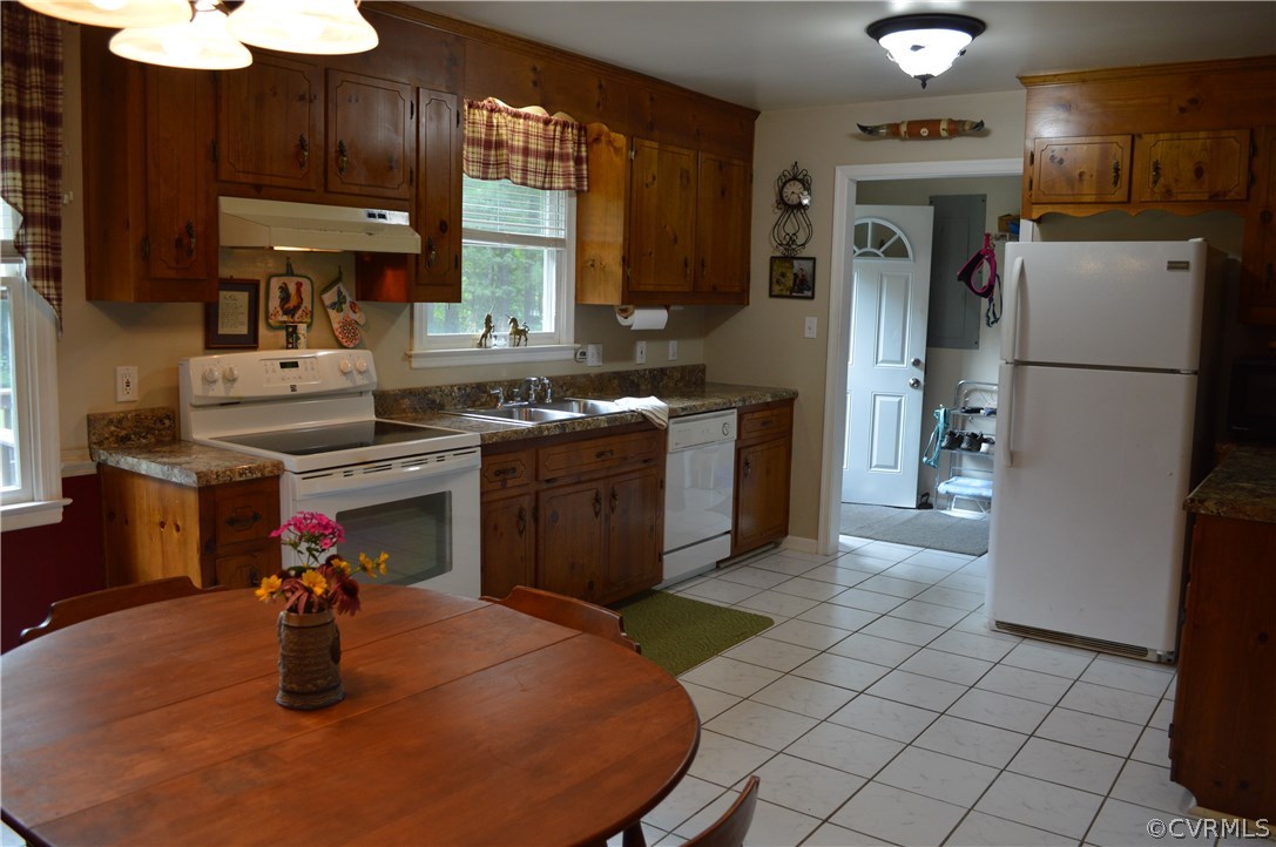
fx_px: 956
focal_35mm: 27
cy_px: 424
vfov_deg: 47.8
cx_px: 638
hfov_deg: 67.4
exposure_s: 1/60
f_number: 4
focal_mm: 18
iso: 400
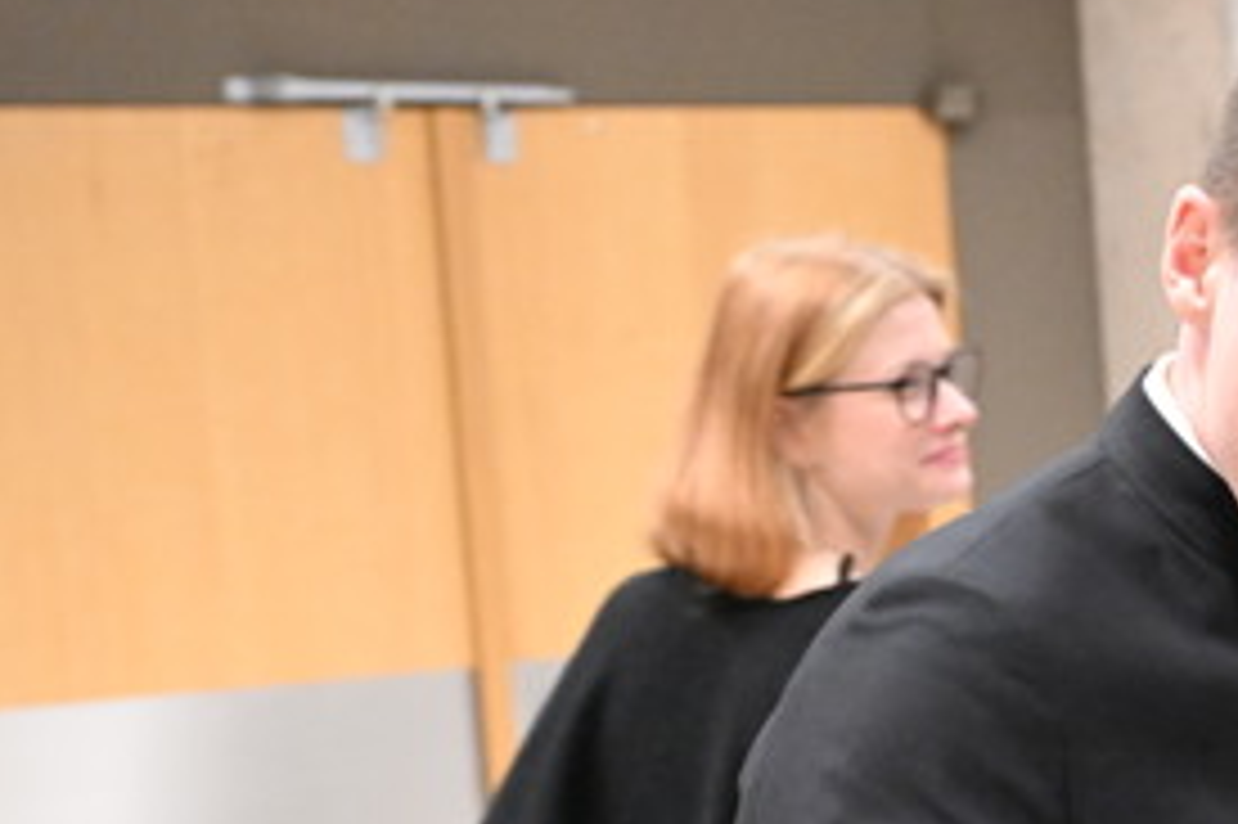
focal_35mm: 108
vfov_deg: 12.5
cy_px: 783
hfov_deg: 18.2
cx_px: 1391
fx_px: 3712
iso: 10000
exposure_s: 1/250
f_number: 4.5
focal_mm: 43
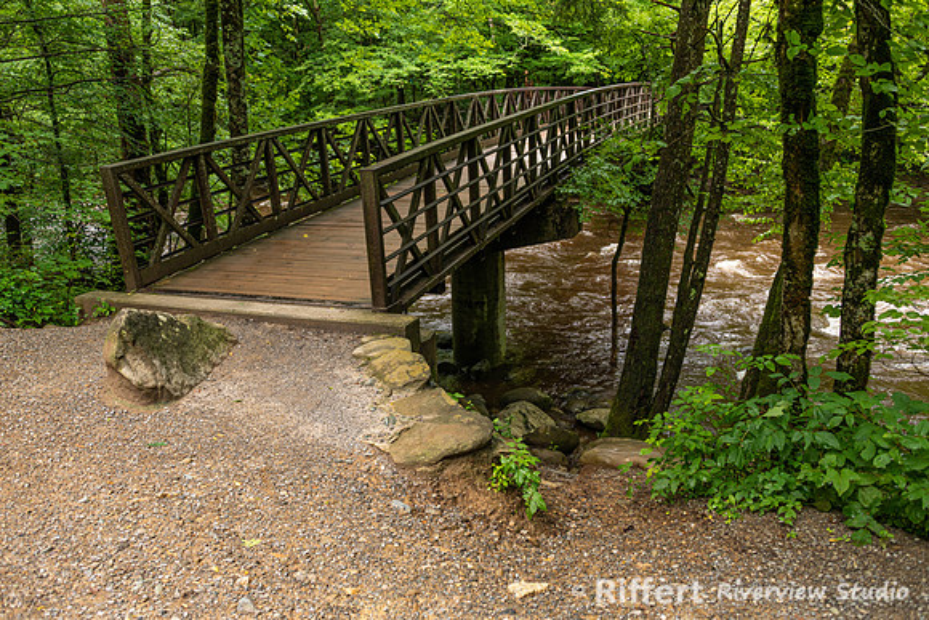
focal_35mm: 29
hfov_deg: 63.6
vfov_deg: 44.9
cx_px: 464
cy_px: 310
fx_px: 749
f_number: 3.5
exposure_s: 1/160
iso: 200
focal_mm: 28
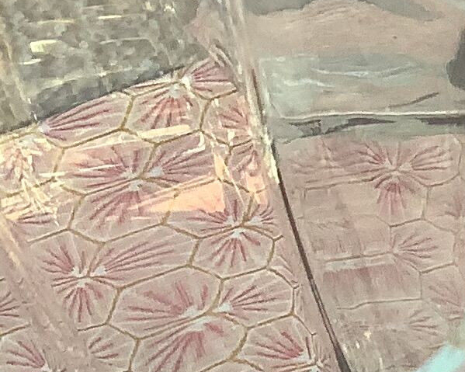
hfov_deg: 9.7
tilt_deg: -48.1
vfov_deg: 9.4
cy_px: 110
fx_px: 2270
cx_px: 1254
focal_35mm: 165
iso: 50
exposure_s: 1/120
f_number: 2.4
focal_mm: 3.3
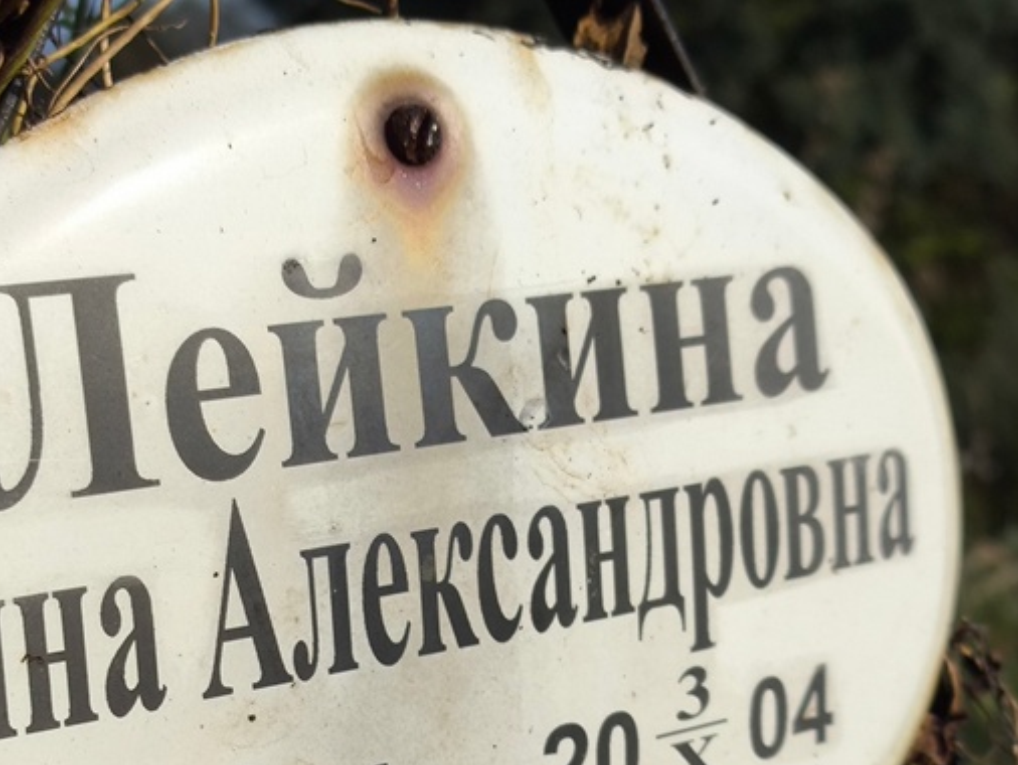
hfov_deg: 24.7
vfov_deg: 18.5
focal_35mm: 79
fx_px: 2324
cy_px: 602
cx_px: 409
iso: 50
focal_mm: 4.71
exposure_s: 1/1297
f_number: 1.7
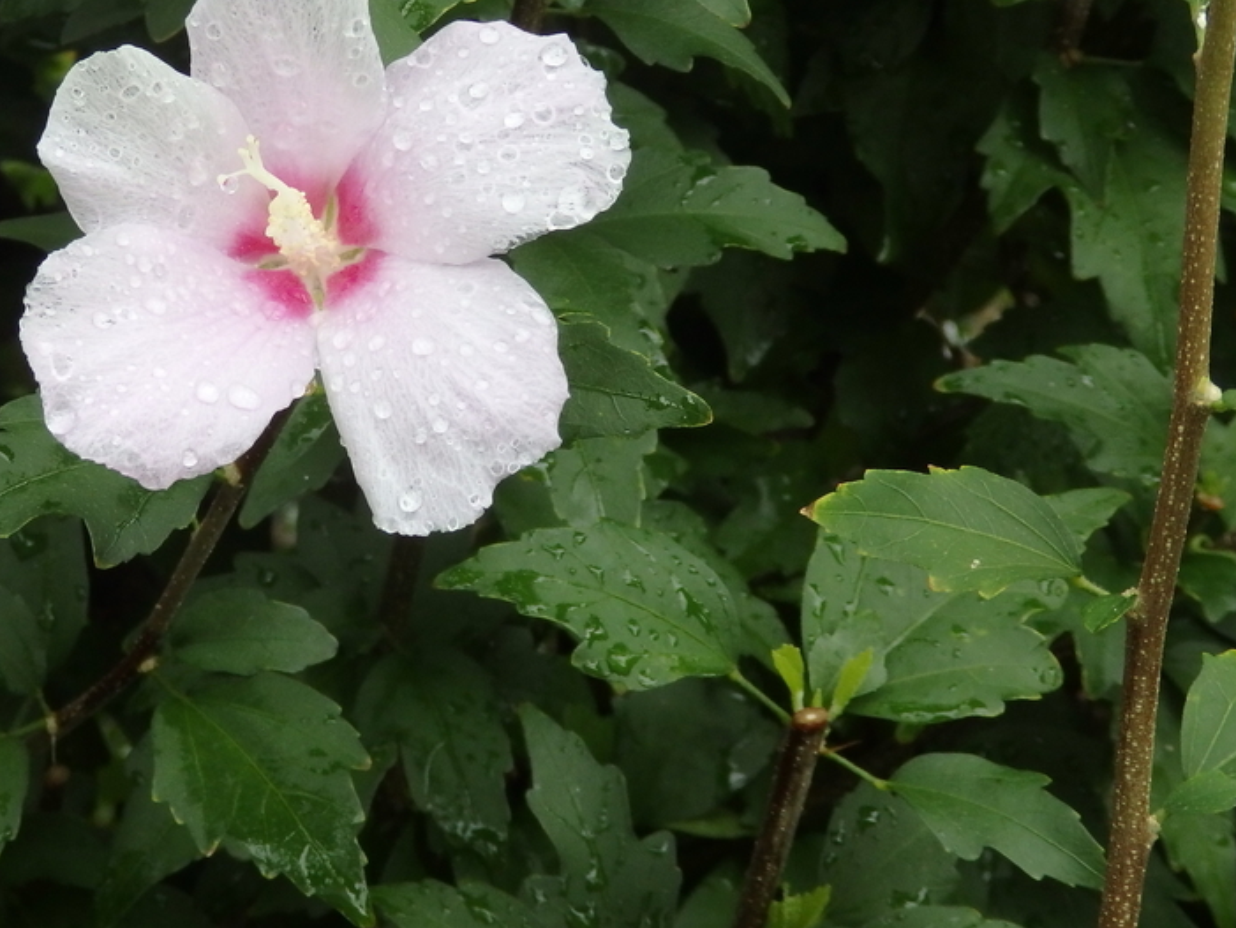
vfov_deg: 13.1
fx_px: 4035
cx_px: 347
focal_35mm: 113
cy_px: 249
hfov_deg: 17.3
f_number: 4.4
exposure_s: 1/60
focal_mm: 11.9
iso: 200
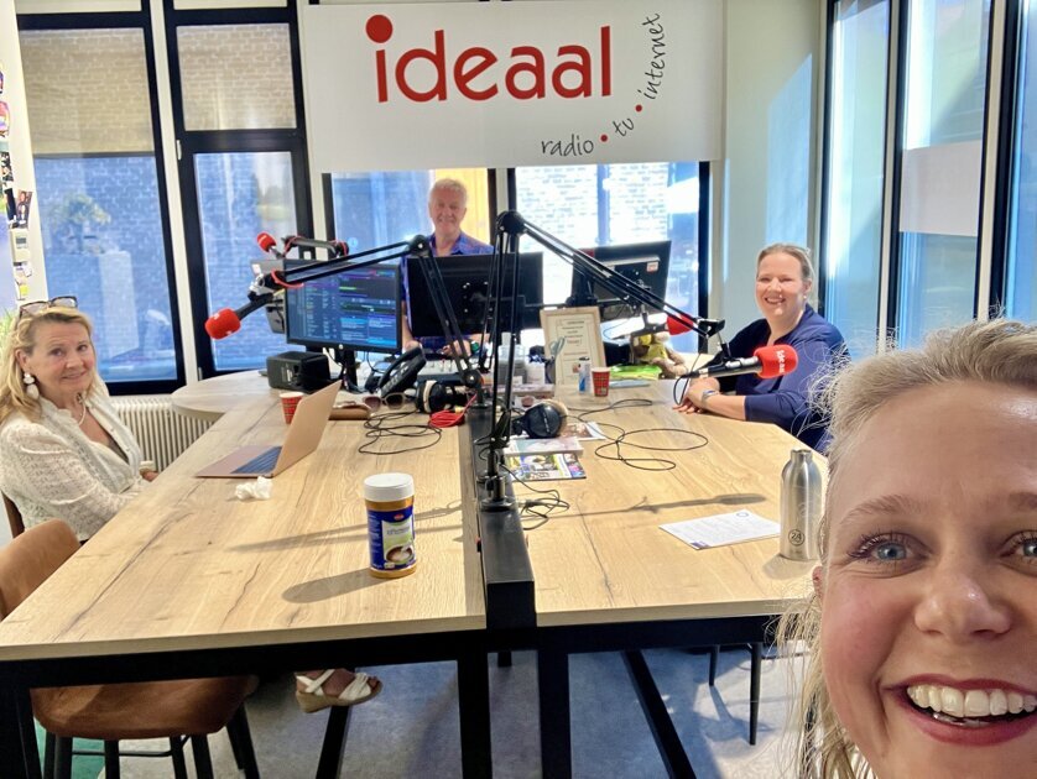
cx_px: 518
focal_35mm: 32
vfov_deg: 44.2
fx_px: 959
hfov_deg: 56.8
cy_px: 390
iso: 64
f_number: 2.2
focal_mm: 2.87
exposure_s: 1/50
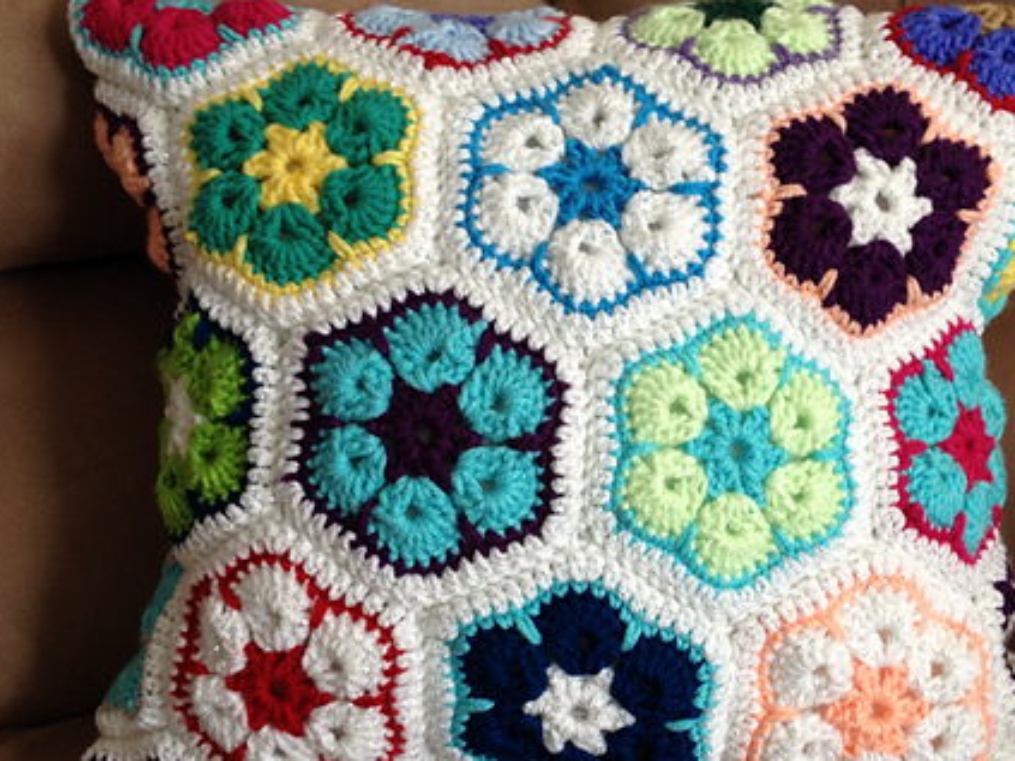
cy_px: 437
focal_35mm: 53
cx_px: 597
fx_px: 1554
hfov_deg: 36.1
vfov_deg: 27.5
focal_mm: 4.28
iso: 50
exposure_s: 1/24
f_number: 2.4
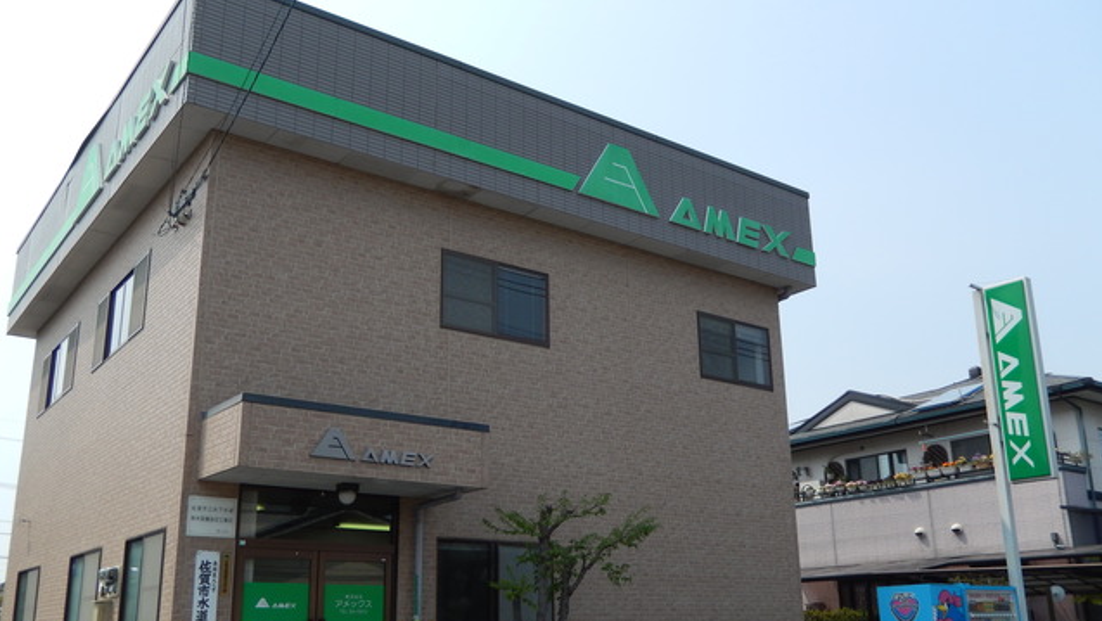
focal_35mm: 35
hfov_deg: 56.6
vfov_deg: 33.7
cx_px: 552
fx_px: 1023
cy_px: 343
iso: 125
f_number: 3.8
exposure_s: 1/1250
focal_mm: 5.7
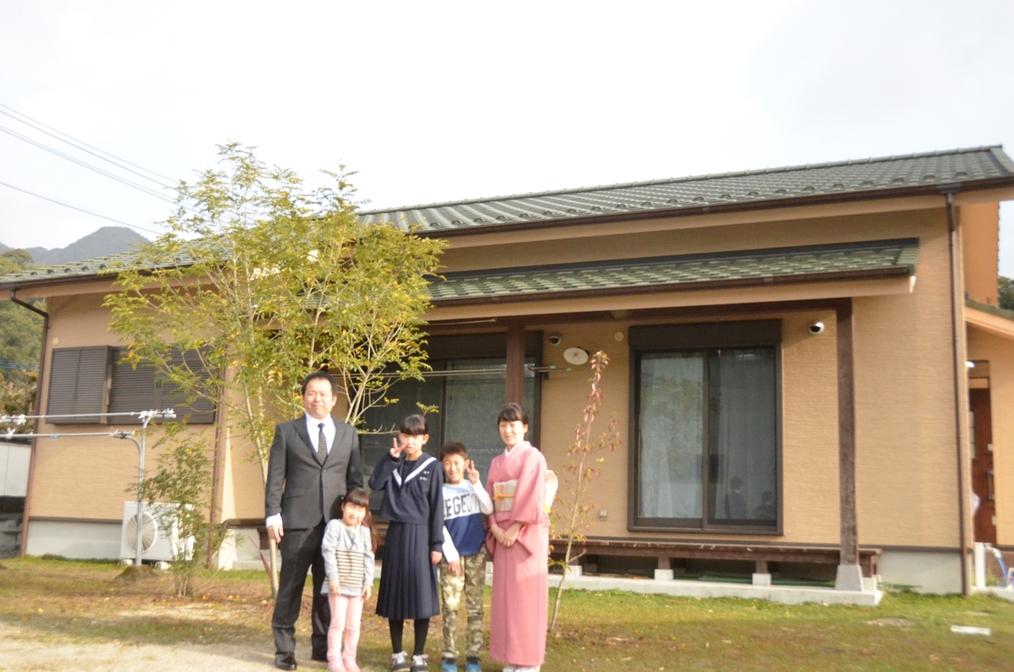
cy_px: 336
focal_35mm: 33
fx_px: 928
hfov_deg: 57.3
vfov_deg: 39.8
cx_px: 507
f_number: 3.8
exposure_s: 1/8000
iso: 3200
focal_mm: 22
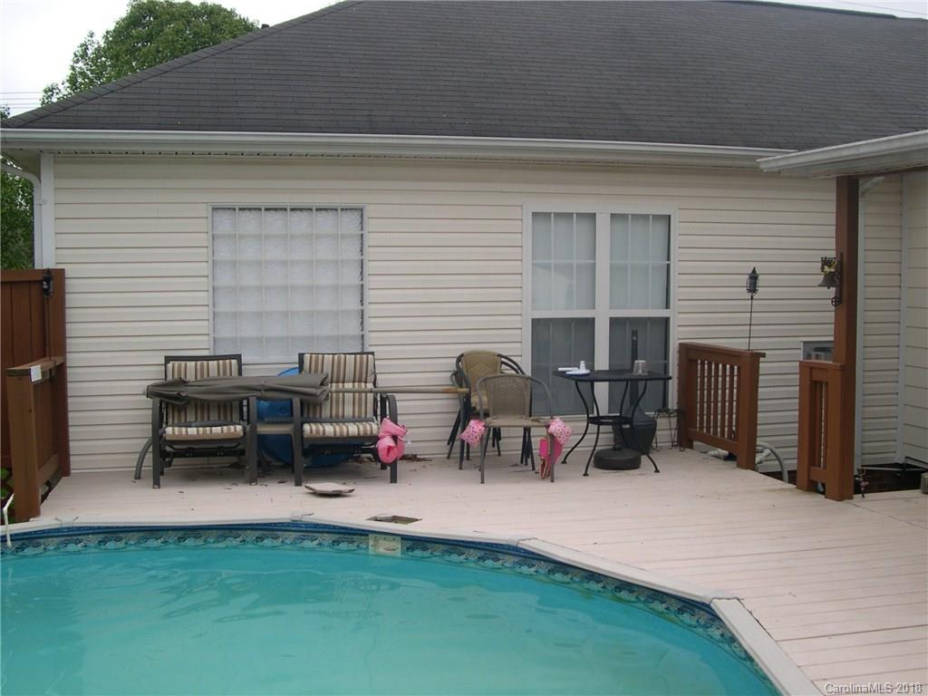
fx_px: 1019
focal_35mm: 38
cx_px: 464
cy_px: 348
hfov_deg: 49.0
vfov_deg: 37.7
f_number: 7.6
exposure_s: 1/104
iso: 100
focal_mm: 8
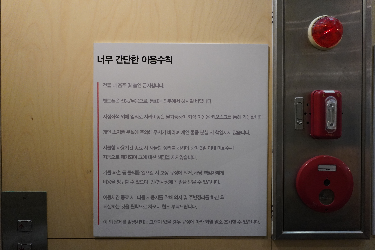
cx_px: 188
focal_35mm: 28
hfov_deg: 64.6
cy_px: 125
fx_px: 297
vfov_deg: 45.7
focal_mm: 19
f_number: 4
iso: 2000
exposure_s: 1/160
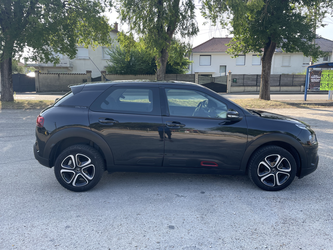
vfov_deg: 53.1
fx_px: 250
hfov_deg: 67.3
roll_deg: -0.8
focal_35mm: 26
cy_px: 125
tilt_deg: -9.6
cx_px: 166
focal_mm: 4.2
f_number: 1.6
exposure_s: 1/612
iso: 32
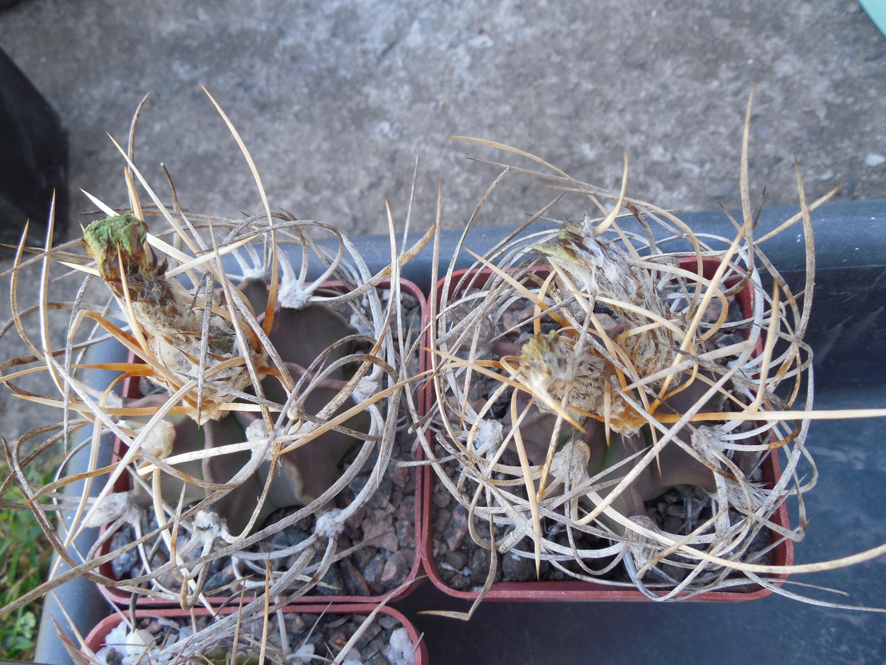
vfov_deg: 45.4
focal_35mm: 31
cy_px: 332
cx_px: 443
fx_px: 793
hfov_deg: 58.4
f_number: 3.6
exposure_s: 1/60
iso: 125
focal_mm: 5.6
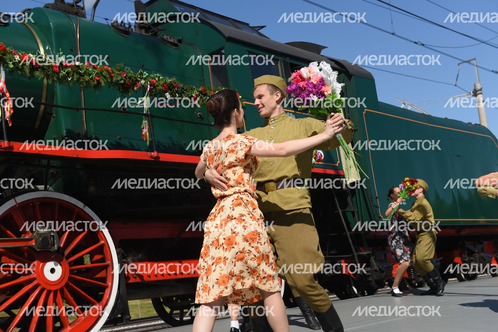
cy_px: 166
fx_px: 664
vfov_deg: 28.1
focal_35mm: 48
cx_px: 249
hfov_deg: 41.1
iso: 160
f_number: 6.3
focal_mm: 48
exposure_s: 1/800
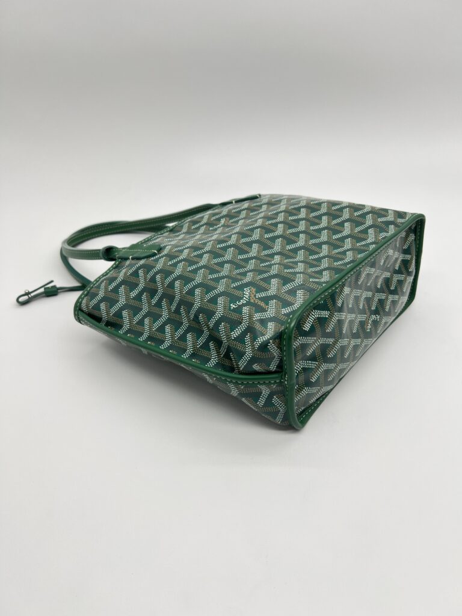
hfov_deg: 53.1
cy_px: 308
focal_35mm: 26
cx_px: 231
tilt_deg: -36.8
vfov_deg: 67.3
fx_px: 463
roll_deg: +2.5
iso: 32
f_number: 1.5
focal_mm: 5.7
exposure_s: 1/124
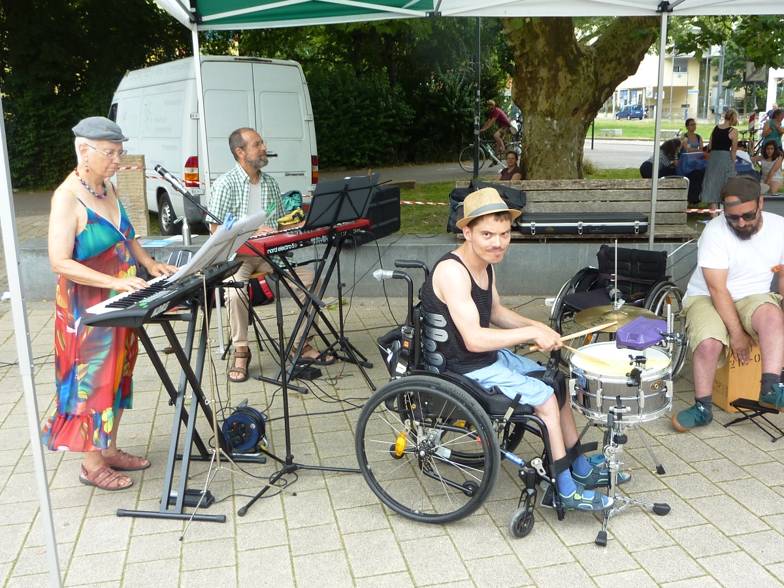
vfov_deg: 41.8
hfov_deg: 54.0
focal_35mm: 34
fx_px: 770
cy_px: 294
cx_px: 392
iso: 80
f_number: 3.4
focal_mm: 4.7
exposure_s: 1/60
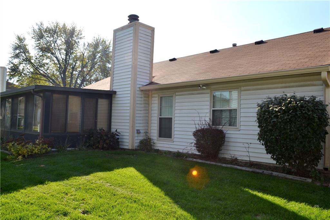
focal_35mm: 30
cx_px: 165
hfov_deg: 61.9
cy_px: 110
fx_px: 275
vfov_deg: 43.6
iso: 100
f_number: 9
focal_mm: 20
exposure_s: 1/200
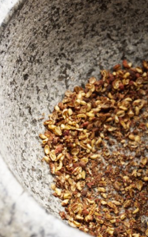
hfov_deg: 12.9
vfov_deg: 20.8
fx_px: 645
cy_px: 113
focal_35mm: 100
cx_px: 158
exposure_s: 1/100
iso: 100
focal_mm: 45
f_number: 8
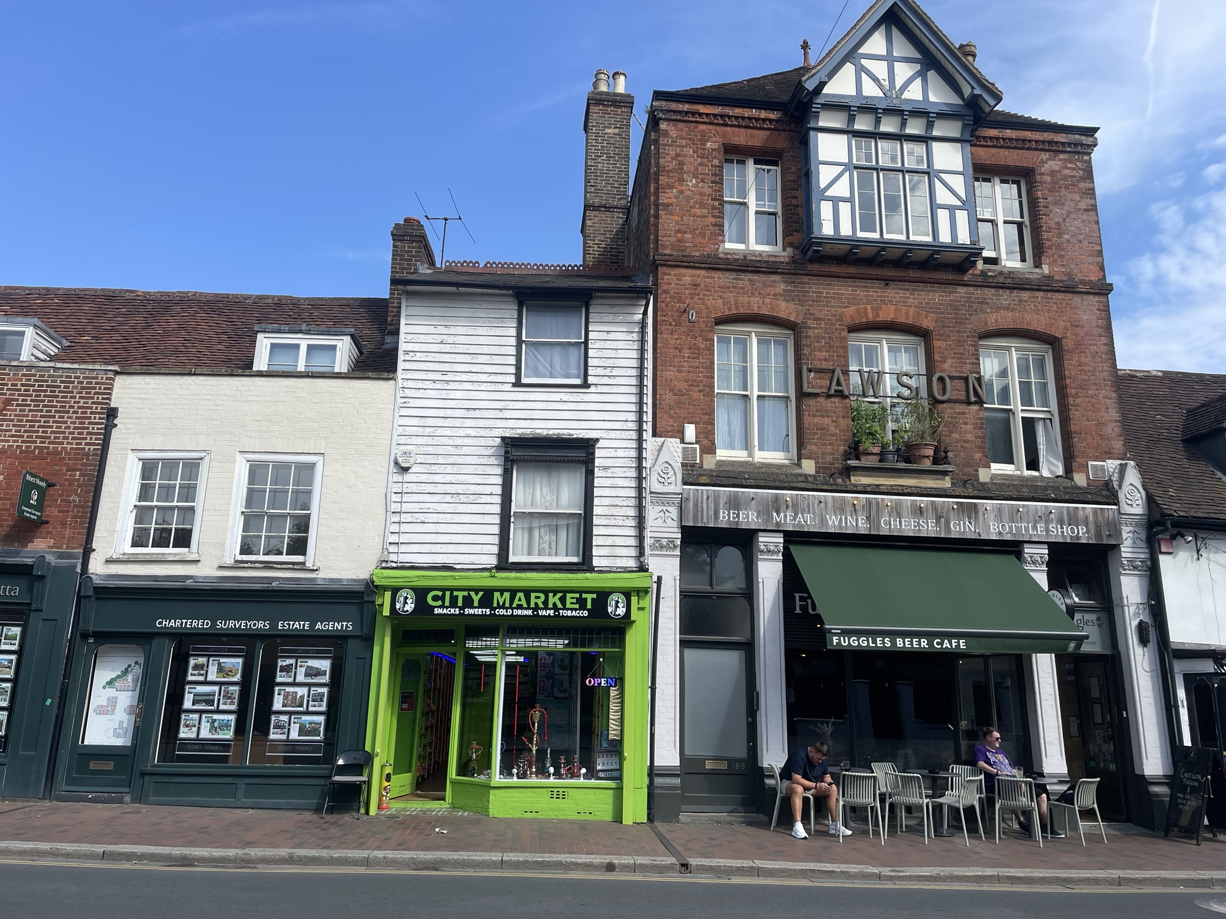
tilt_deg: +14.7
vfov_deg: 53.1
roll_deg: -0.8
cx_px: 613
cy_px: 460
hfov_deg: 67.3
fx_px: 921
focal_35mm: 26
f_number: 1.6
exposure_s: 1/2564
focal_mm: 4.2
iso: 32
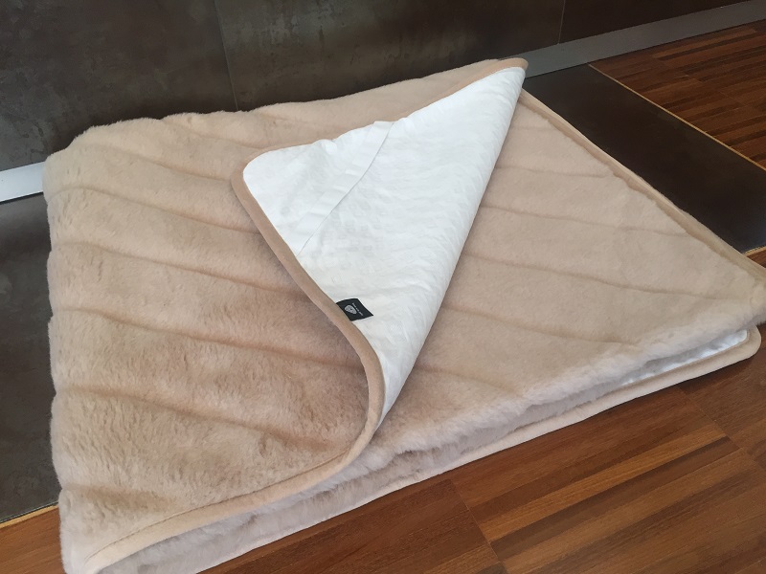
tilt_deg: -43.1
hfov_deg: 61.7
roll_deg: +3.3
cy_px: 287
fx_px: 642
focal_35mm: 29
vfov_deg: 48.2
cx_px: 383
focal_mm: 4.15
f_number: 2.2
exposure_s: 1/33
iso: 40
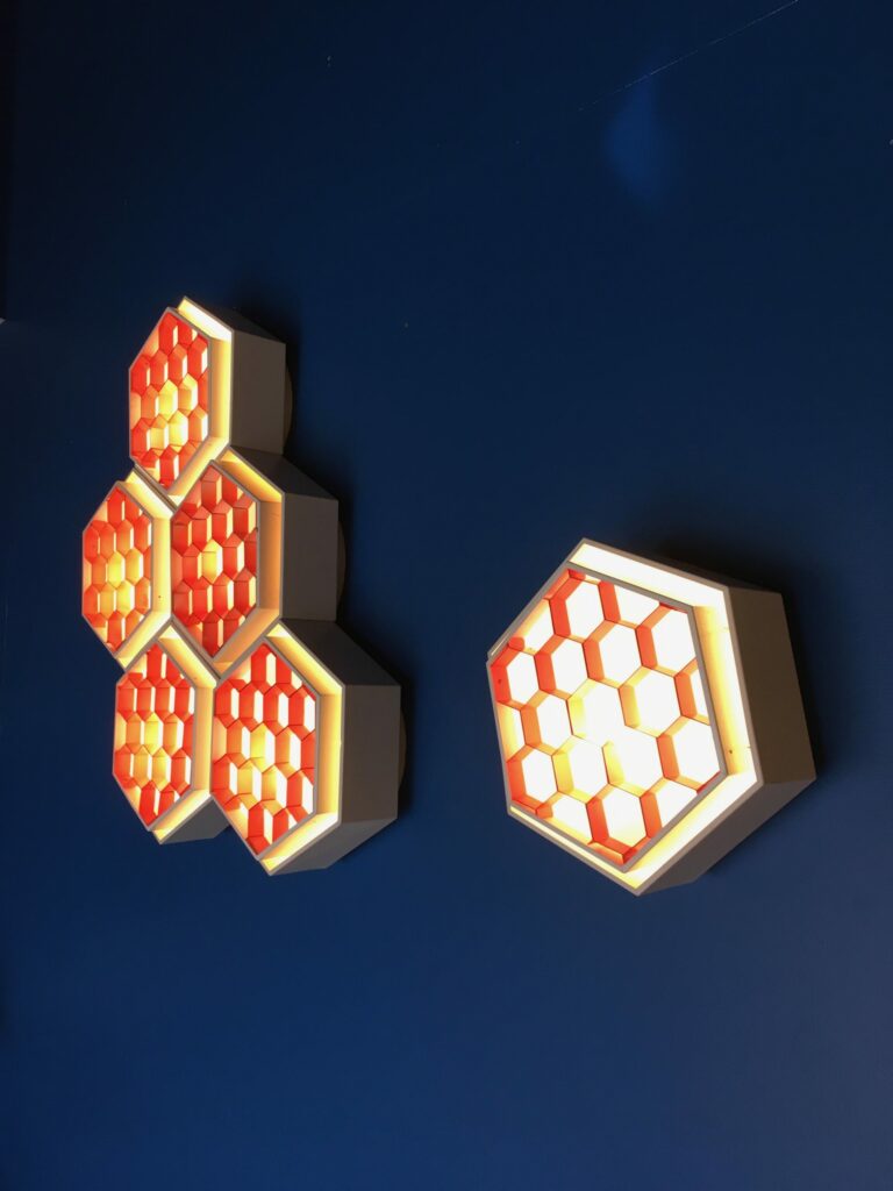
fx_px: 997
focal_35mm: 29
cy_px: 596
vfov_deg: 61.7
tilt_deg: +4.8
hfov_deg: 48.2
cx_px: 446
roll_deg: -1.9
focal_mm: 4.15
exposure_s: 1/33
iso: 32
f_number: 2.2
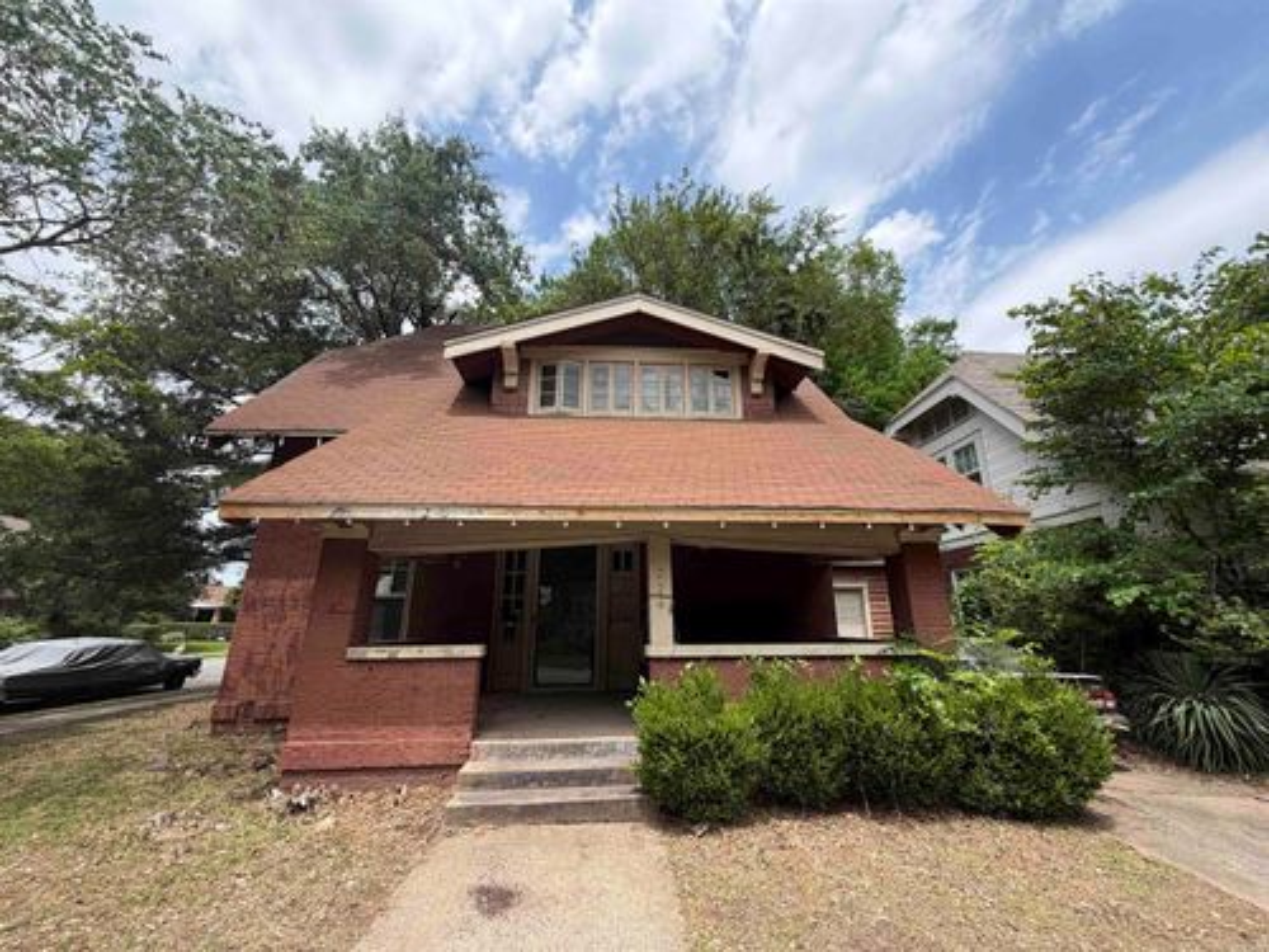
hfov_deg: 102.1
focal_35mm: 14
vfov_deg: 85.7
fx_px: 513
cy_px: 476
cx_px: 634
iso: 32
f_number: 2.2
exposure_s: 1/770
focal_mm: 2.22
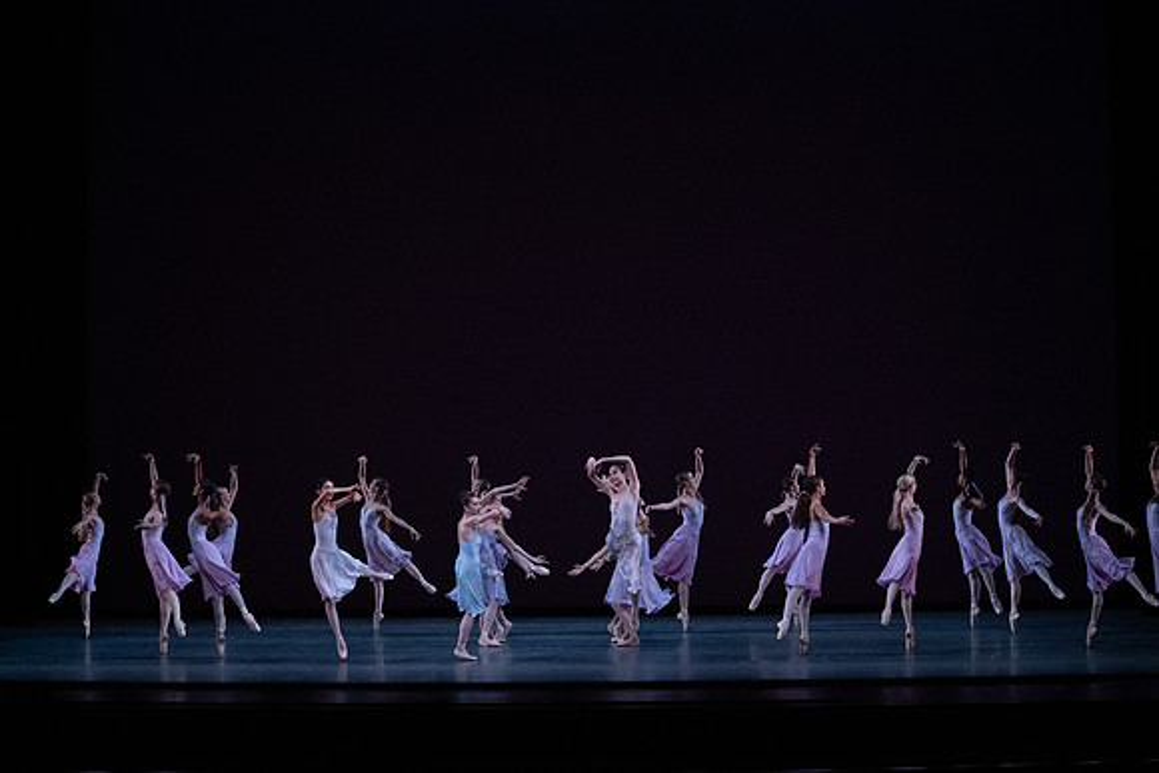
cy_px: 386
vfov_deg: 19.5
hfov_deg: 28.8
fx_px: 2254
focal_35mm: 70
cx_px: 580
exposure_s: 1/400
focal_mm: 70
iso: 12800
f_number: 13
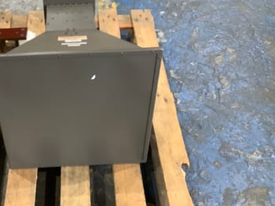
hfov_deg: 41.1
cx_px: 77
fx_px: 357
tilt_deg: -47.1
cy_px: 88
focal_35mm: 45
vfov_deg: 32.1
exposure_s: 1/50
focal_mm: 3.3
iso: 320
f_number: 2.4
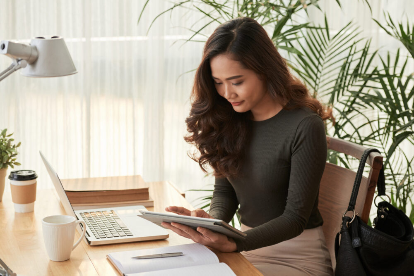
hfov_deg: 22.1
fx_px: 1059
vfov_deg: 14.9
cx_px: 207
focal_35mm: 92
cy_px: 138
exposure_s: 1/250
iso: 280
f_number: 4
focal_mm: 92
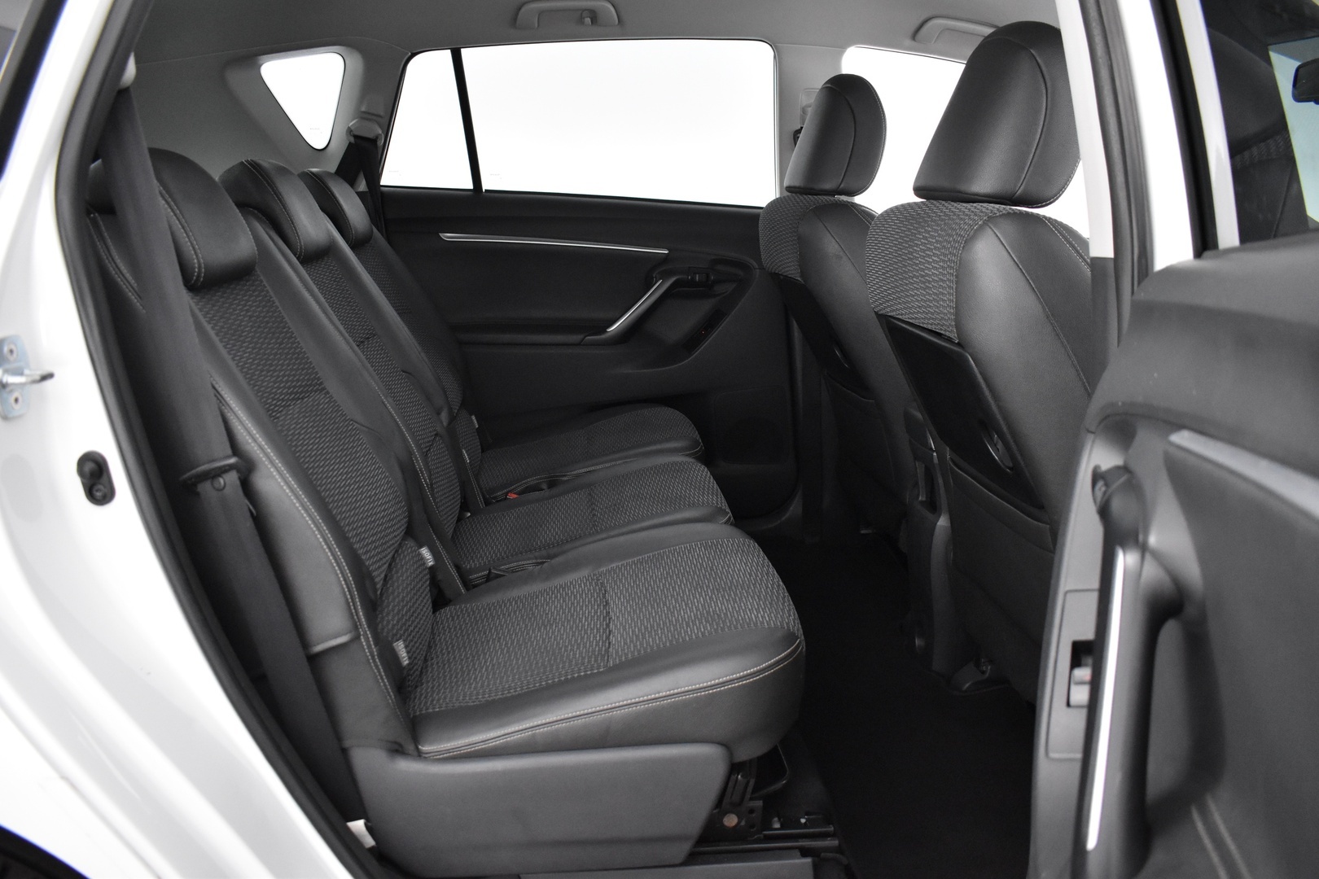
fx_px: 989
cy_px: 440
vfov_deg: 47.9
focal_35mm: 27
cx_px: 660
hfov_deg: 67.4
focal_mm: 18
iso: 3200
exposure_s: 1/30
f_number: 3.5
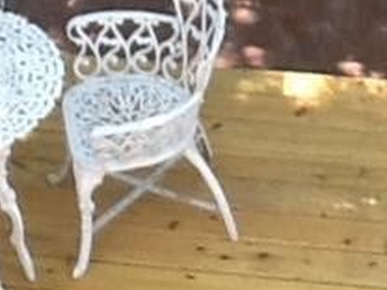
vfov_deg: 8.7
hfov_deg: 11.6
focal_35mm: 169
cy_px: 6
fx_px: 1889
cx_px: 313
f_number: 2.4
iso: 64
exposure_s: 1/60
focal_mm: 2.03
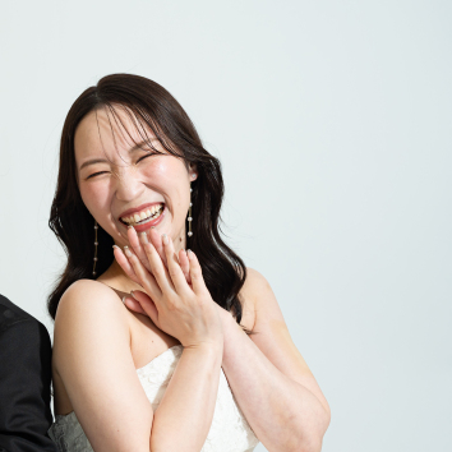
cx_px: -31
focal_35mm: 96
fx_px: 1418
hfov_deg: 17.6
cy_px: 289
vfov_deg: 18.1
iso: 320
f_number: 4
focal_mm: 50
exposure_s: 1/160
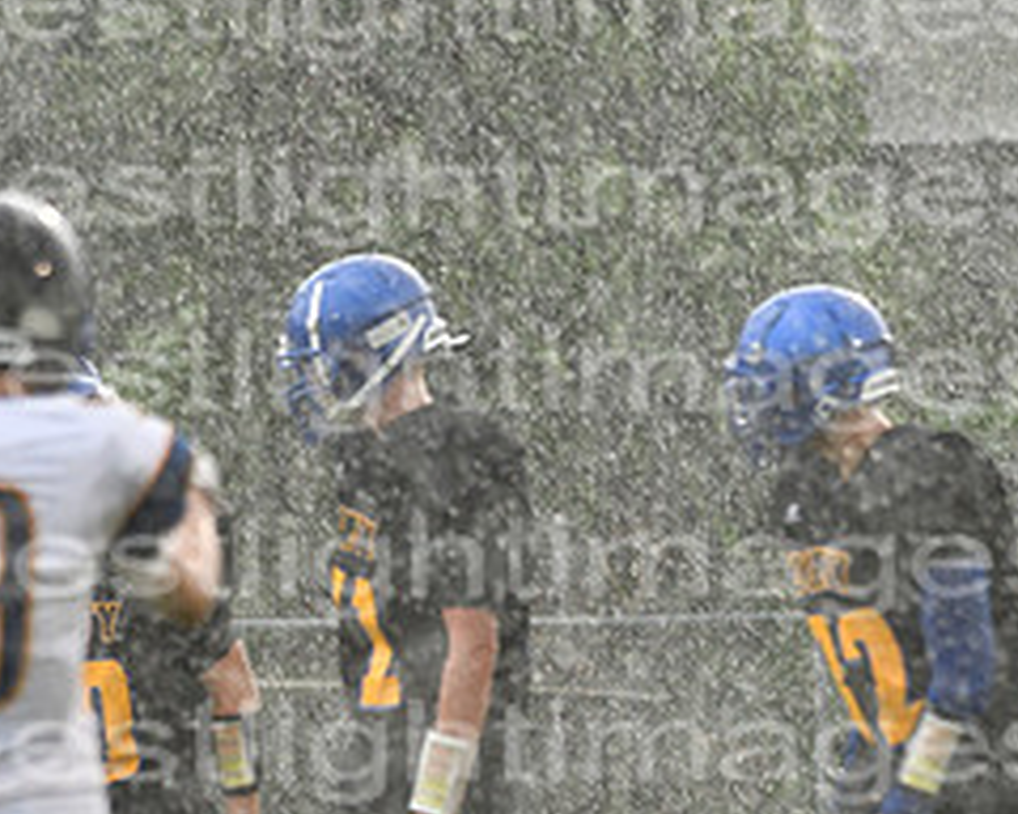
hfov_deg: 4.1
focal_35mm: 476
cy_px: 659
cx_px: 484
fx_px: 14341
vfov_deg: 3.3
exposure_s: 1/640
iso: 1000
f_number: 4.5
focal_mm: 140
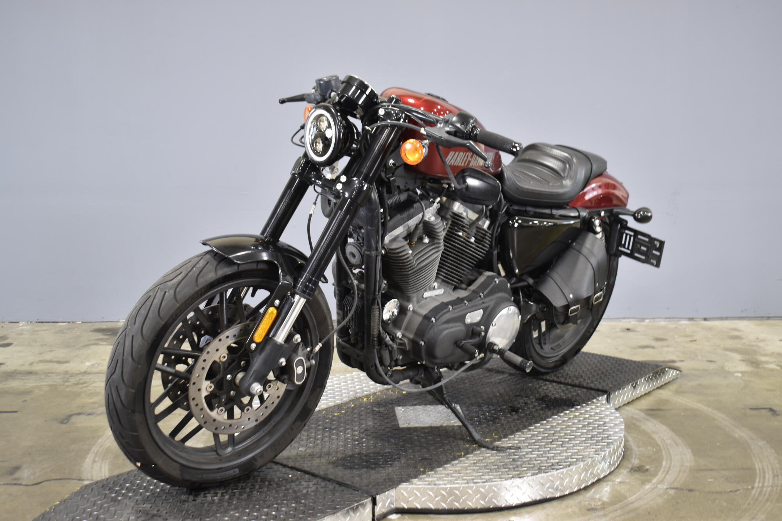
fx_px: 977
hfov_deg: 43.6
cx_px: 391
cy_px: 260
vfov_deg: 29.9
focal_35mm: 45
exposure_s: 1/8
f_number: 4.2
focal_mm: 30
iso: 400
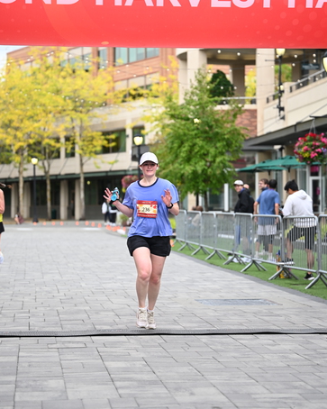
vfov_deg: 21.0
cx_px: 164
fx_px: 1101
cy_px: 187
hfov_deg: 16.9
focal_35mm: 91
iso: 640
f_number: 2.8
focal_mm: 80
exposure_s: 1/1600
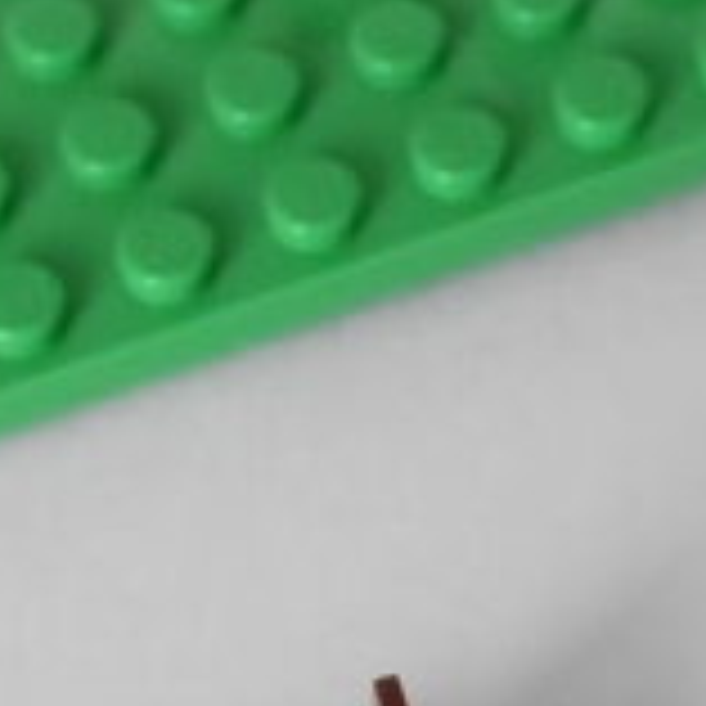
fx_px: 4153
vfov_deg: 9.3
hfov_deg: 9.7
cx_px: 607
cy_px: 1234
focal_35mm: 180
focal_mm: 20
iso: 1250
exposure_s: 1/60
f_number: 4.5
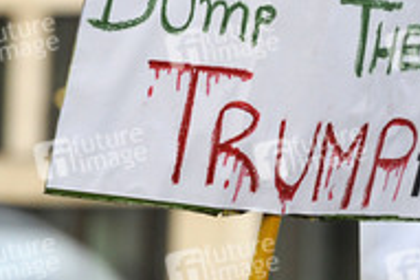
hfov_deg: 6.2
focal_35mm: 330
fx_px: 3847
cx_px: 471
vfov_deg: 4.2
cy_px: 99
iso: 1250
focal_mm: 140
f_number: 4.5
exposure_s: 1/320
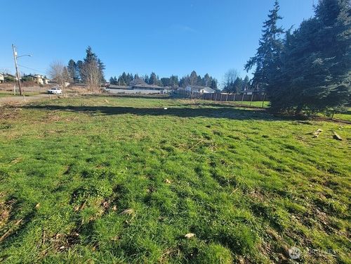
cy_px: 132
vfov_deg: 89.9
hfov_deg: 106.2
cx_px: 176
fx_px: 132
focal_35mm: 13
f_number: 2.2
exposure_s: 1/790
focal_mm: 2.2
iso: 50
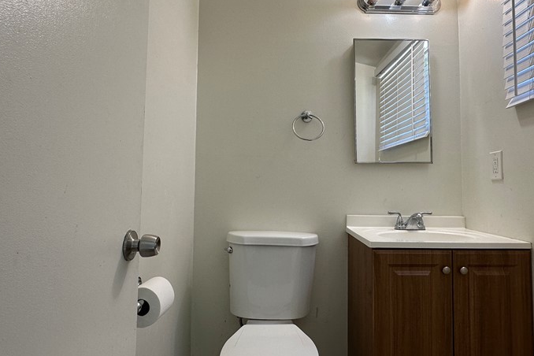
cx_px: 291
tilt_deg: +2.8
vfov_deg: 57.2
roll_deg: -0.5
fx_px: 326
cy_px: 172
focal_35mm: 22
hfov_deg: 78.4
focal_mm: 2.22
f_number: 2.2
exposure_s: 1/120
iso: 80
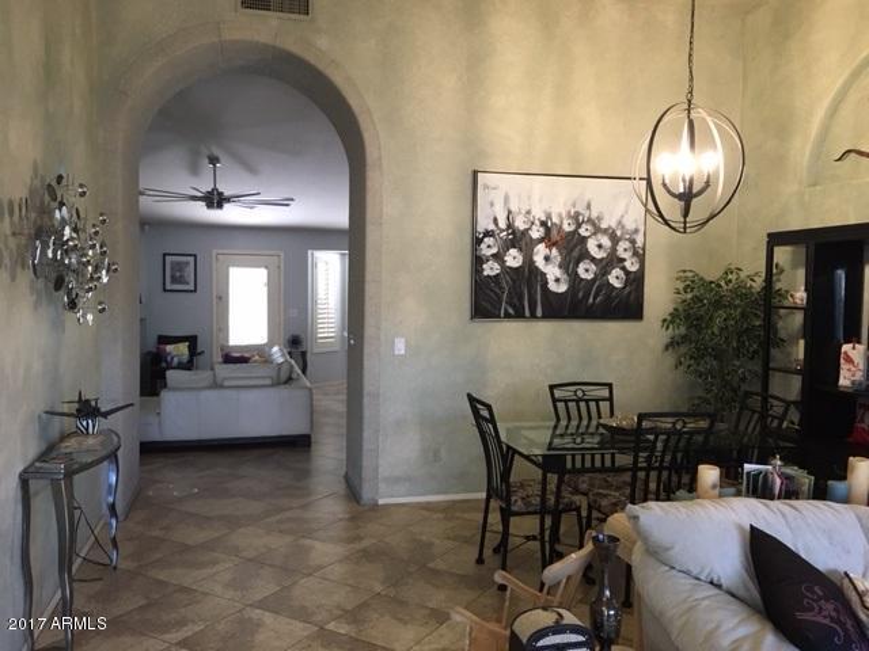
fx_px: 728
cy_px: 326
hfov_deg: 61.7
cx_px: 434
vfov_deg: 48.2
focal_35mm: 29
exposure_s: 1/30
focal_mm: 4.15
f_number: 2.2
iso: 160
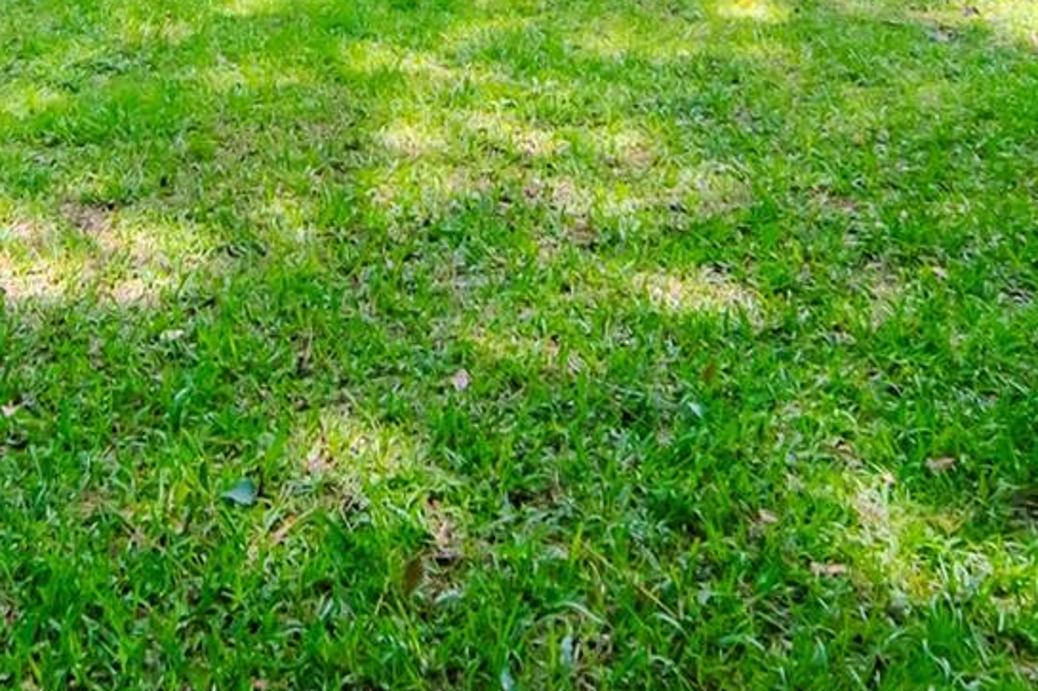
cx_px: 326
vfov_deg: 23.3
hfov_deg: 40.1
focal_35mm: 48
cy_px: -291
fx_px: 1397
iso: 500
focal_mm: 11
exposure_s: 1/1000
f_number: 7.1
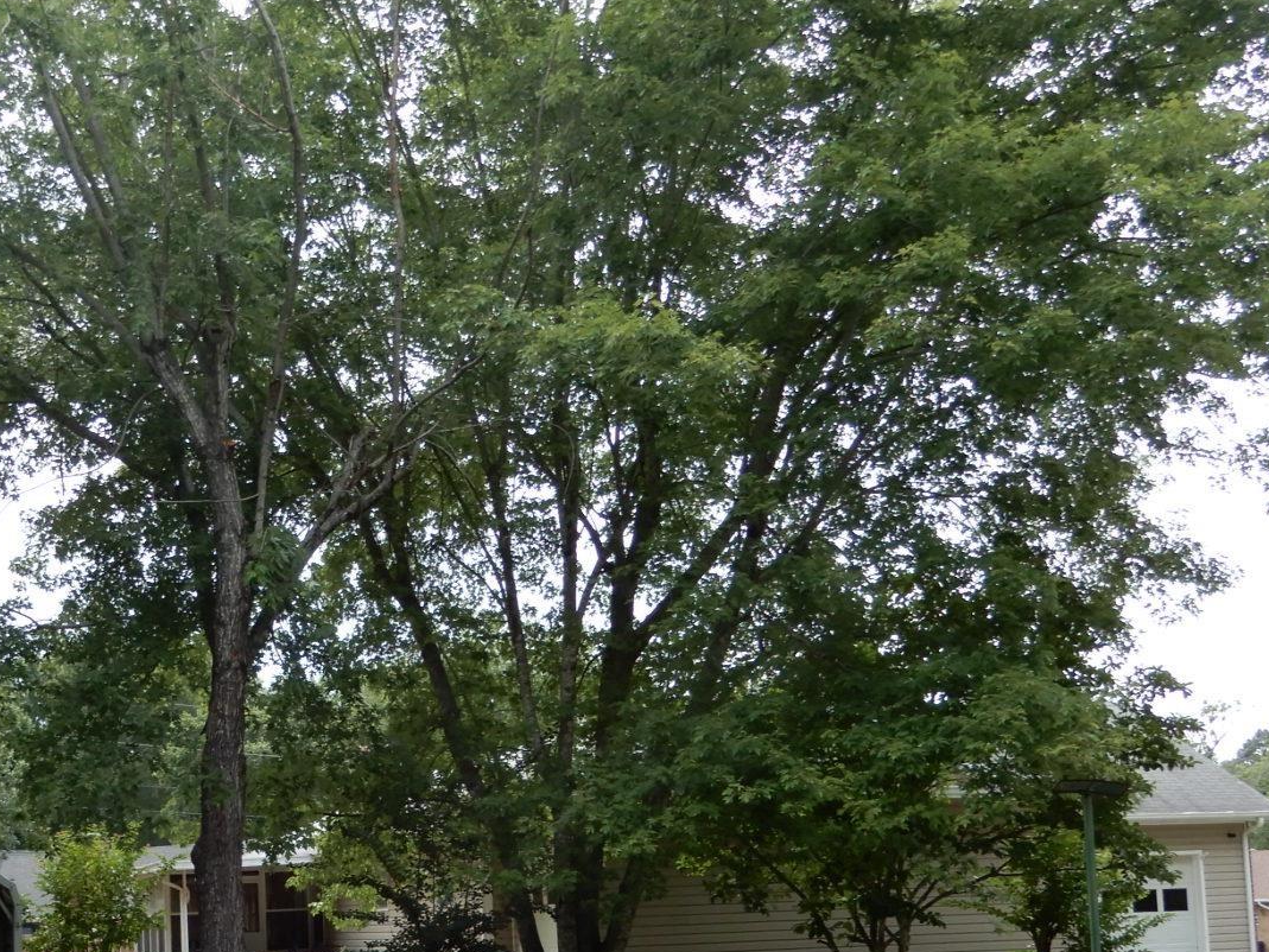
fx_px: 1870
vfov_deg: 28.0
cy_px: 764
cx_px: 331
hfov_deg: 36.7
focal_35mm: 51
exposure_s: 1/250
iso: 80
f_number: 3.4
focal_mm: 4.3
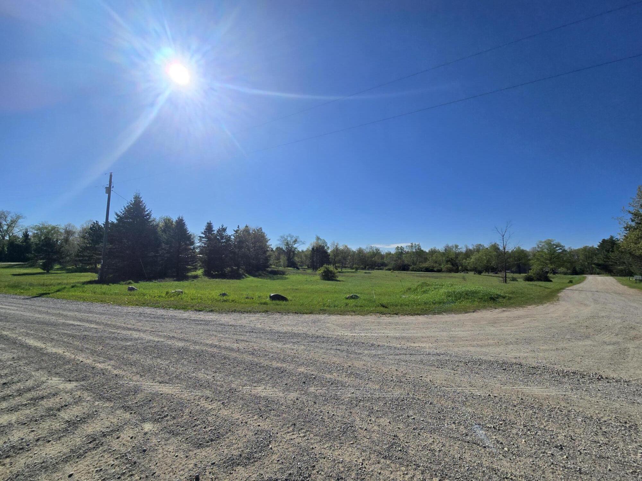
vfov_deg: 89.9
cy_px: 240
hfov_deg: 106.2
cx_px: 321
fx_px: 241
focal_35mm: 13
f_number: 2.2
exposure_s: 1/6014
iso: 50
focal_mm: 2.2
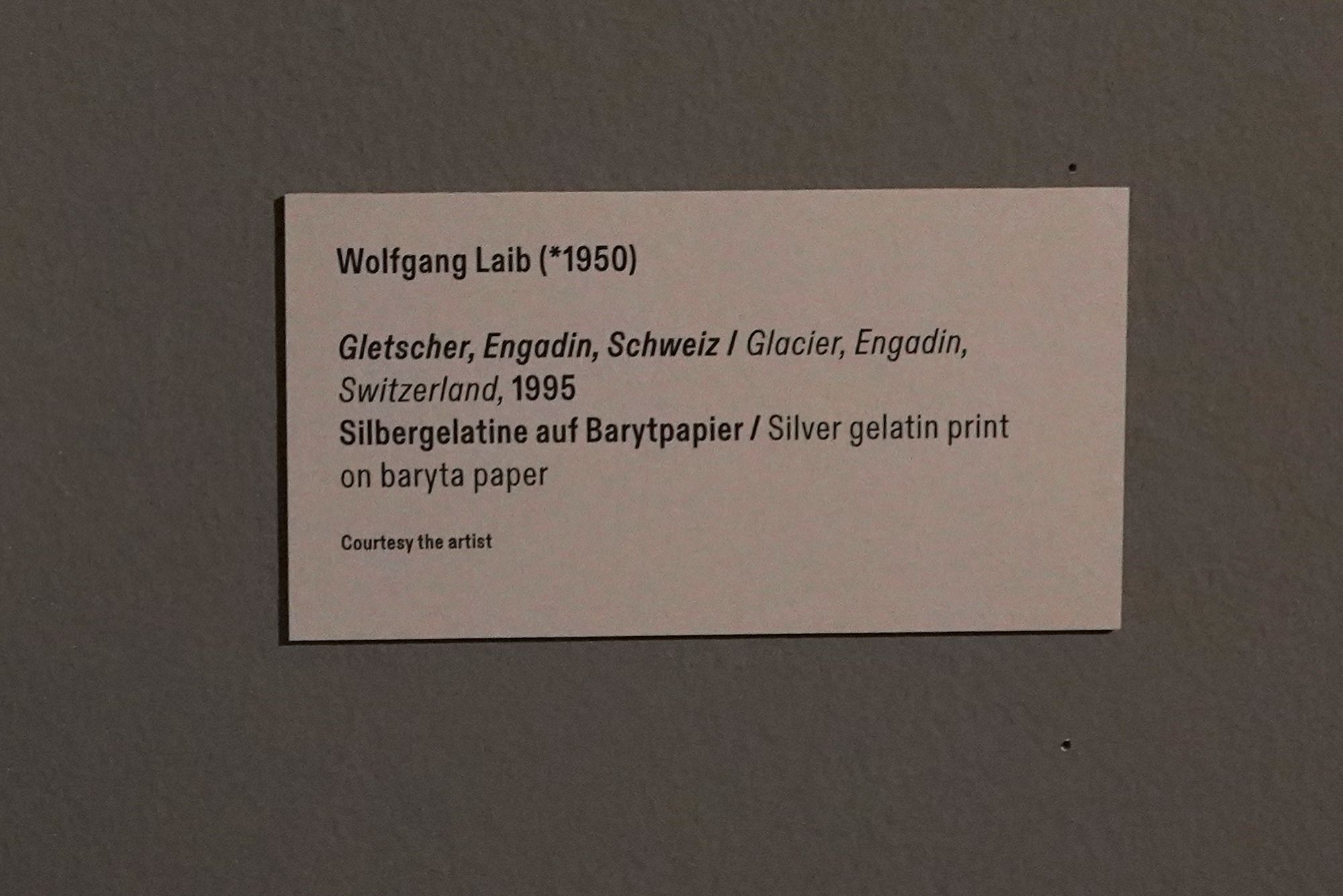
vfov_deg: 53.2
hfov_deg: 73.7
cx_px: 672
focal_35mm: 24
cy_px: 448
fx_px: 896
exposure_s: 1/80
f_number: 5
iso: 3200
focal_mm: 24
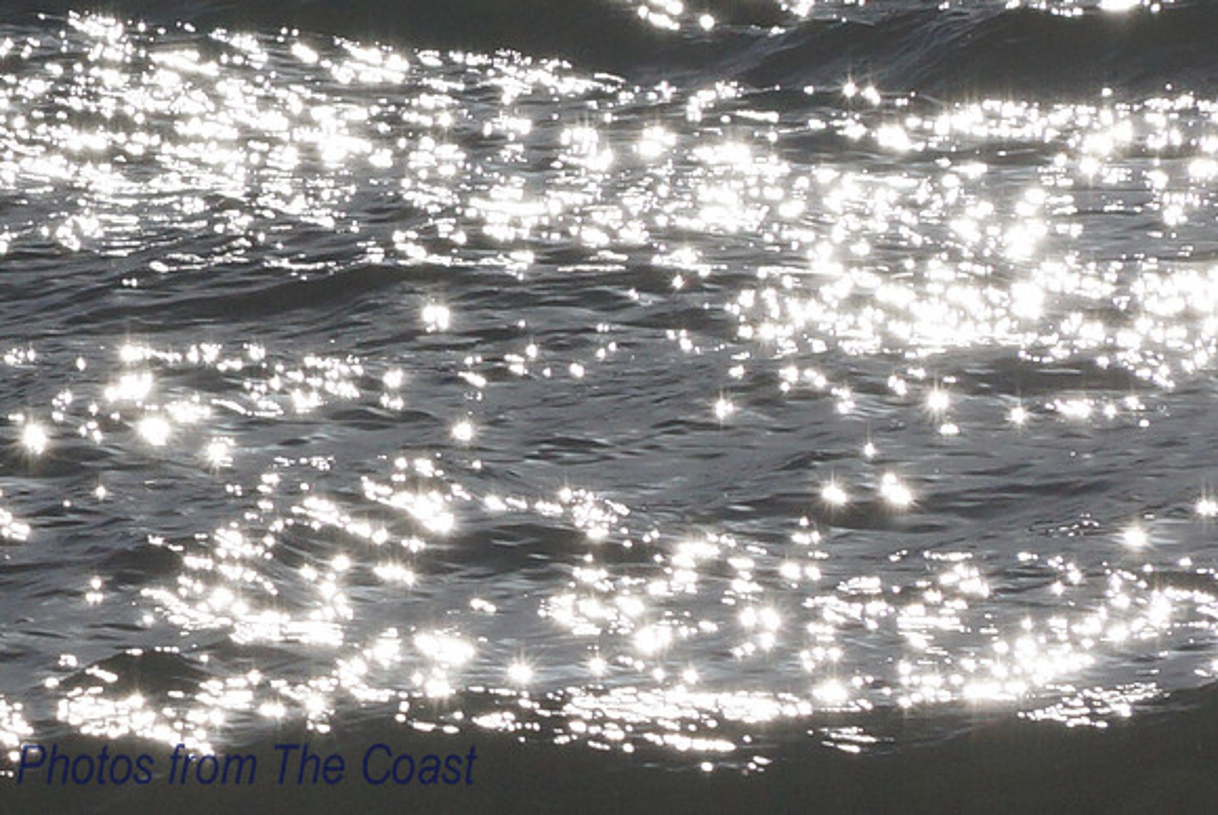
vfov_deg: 6.1
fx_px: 7620
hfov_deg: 9.1
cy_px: 408
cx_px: 609
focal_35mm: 225
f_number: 13
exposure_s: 1/2500
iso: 100
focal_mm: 150
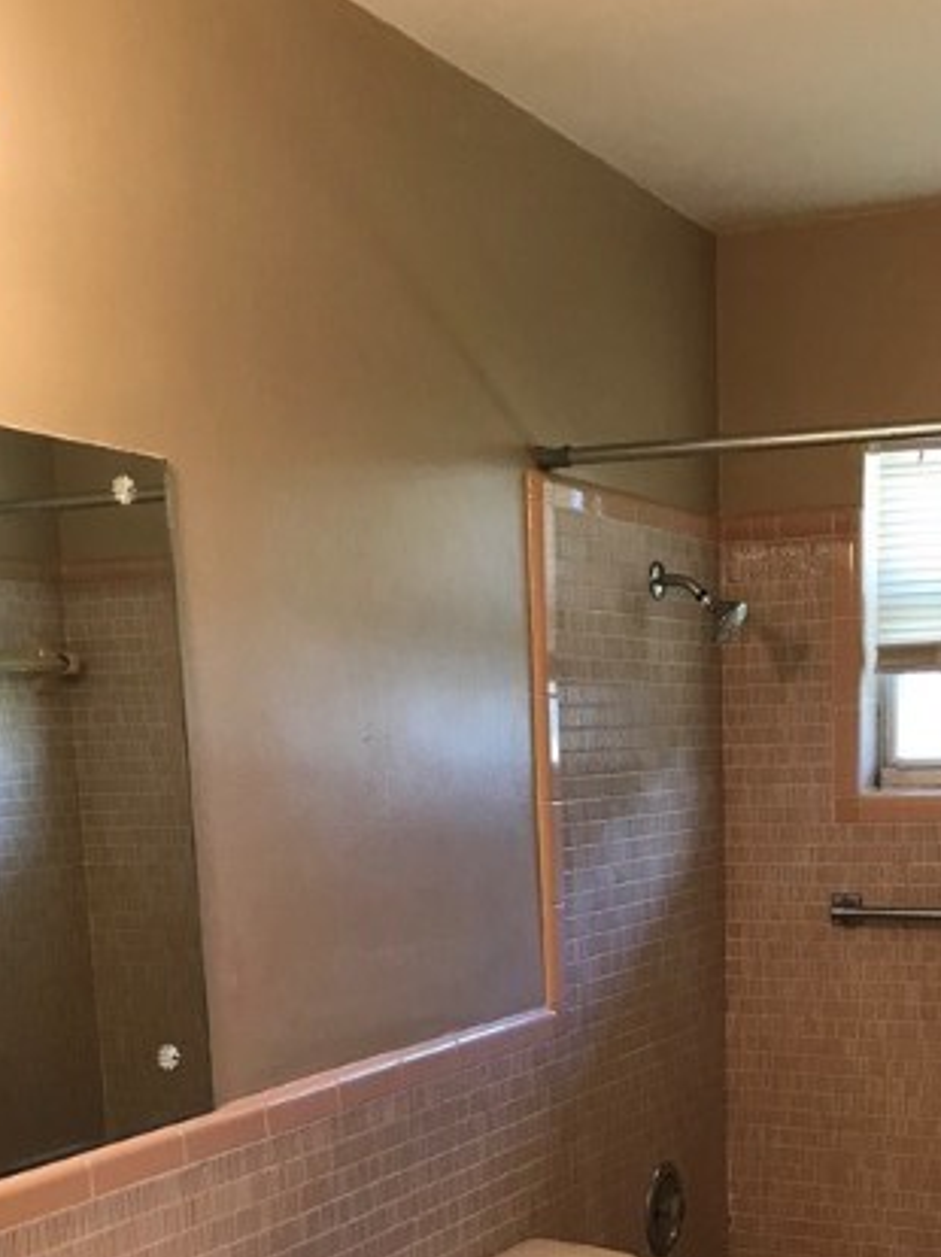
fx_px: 1887
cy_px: 1111
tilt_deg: -10.5
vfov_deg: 34.9
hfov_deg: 27.8
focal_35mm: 52
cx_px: 650
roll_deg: +0.7
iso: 32
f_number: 1.8
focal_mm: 3.99
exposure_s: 1/30
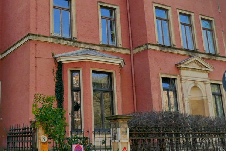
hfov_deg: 39.5
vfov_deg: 27.4
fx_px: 308
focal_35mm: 49
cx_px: 62
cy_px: 50
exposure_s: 1/800
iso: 500
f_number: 2.8
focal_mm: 9.1
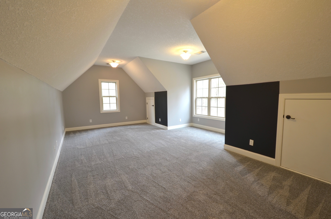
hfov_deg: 100.5
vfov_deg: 77.1
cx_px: 166
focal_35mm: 15
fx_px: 138
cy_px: 110
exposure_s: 1/3
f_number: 9
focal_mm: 10
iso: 200
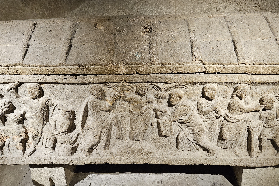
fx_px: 248
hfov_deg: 58.6
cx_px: 151
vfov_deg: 40.1
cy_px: 50
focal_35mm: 32
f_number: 1.8
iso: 1000
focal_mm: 5.4
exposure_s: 1/100
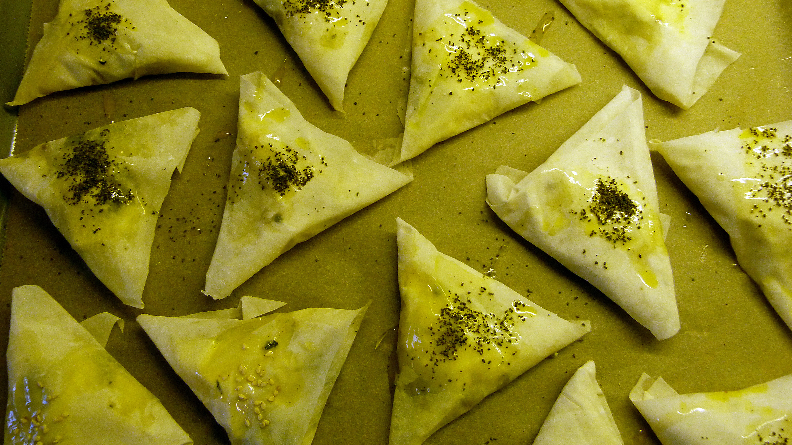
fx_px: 735
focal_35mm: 35
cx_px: 396
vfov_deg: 33.6
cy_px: 170
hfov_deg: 56.6
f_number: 3
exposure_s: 1/40
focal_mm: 5.7
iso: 200
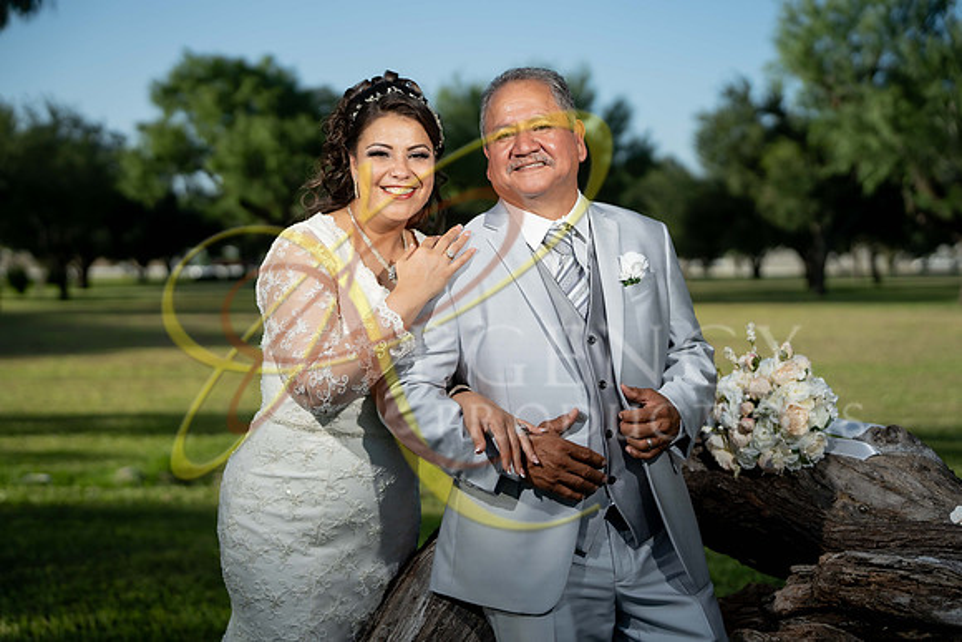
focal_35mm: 55
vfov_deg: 24.6
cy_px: 321
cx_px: 481
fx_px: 1470
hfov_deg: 36.2
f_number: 2.2
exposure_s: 1/4000
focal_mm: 55
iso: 200
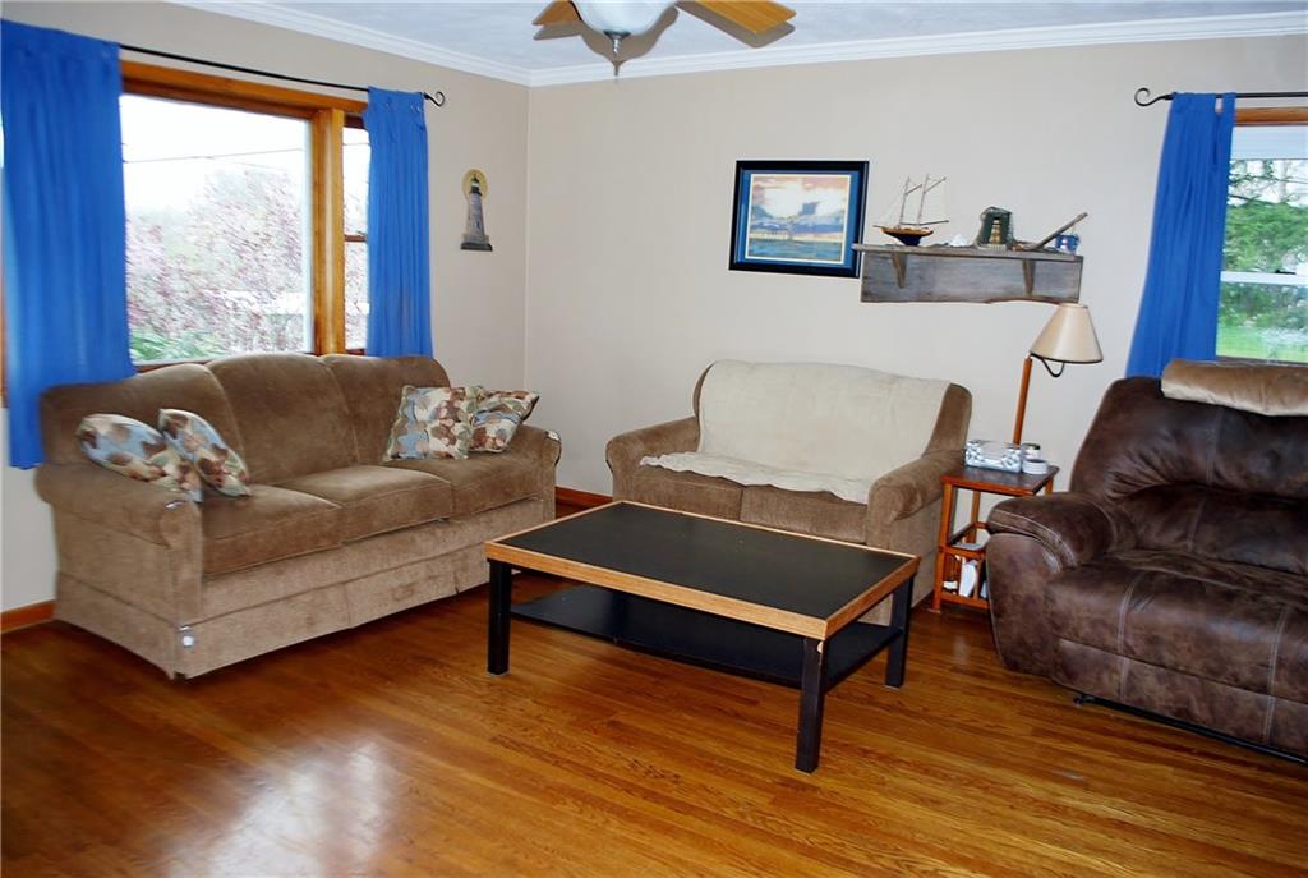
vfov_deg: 48.1
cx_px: 654
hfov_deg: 67.3
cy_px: 439
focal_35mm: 27
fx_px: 983
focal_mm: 18
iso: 200
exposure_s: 1/60
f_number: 3.5
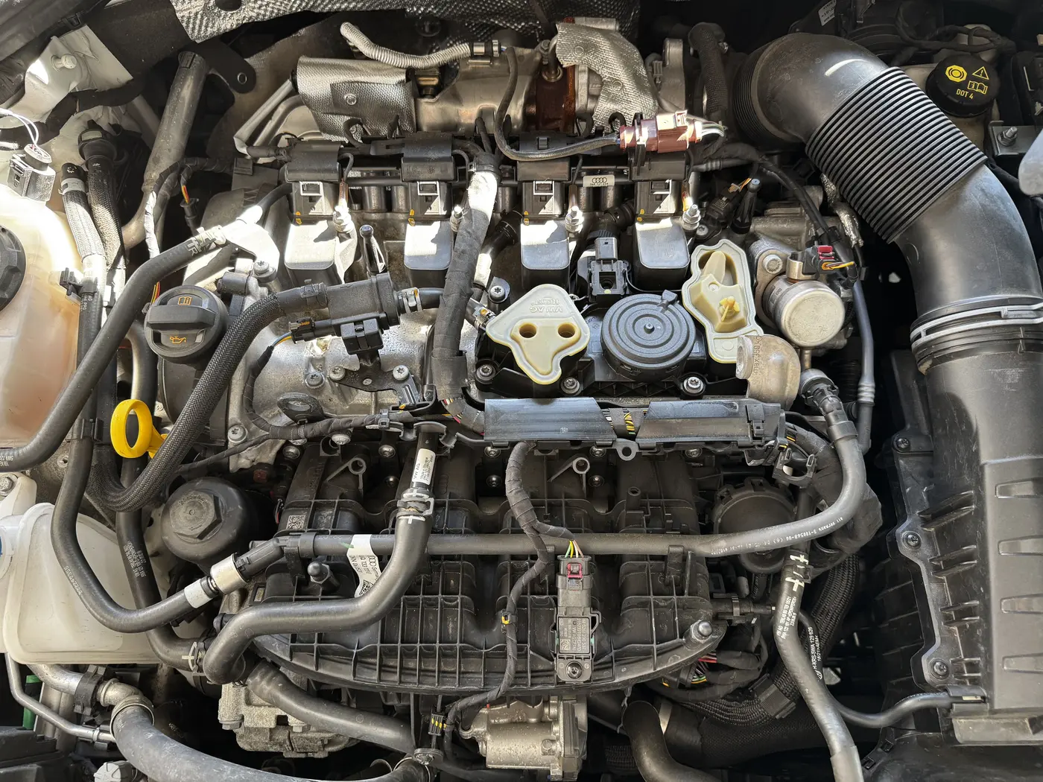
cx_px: 522
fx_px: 723
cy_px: 391
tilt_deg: -70.5
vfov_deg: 56.8
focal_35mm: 24
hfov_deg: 71.6
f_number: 1.78
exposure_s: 1/86
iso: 200
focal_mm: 6.76
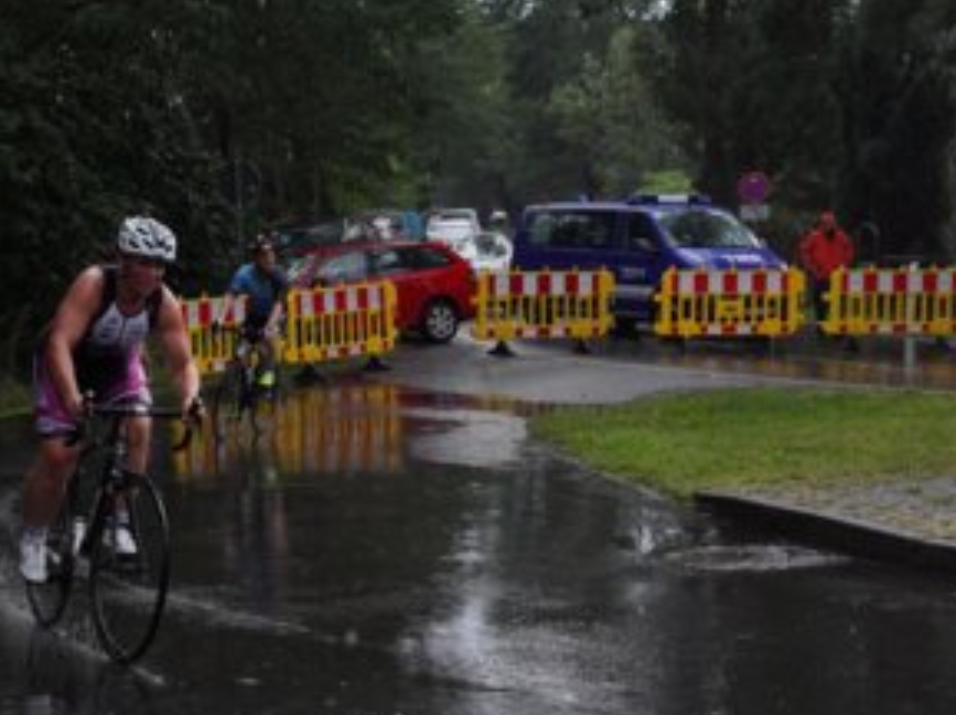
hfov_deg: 24.4
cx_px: 367
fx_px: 2207
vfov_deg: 18.4
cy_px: 386
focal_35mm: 80
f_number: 6.3
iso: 2500
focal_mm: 40
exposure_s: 1/640
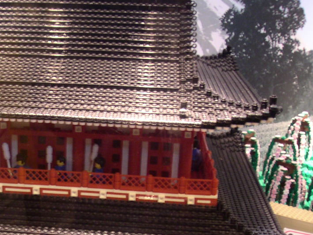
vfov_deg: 21.5
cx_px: 56
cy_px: 201
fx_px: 606
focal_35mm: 67
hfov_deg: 28.3
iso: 100
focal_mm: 5.7
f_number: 2.8
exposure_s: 1/5
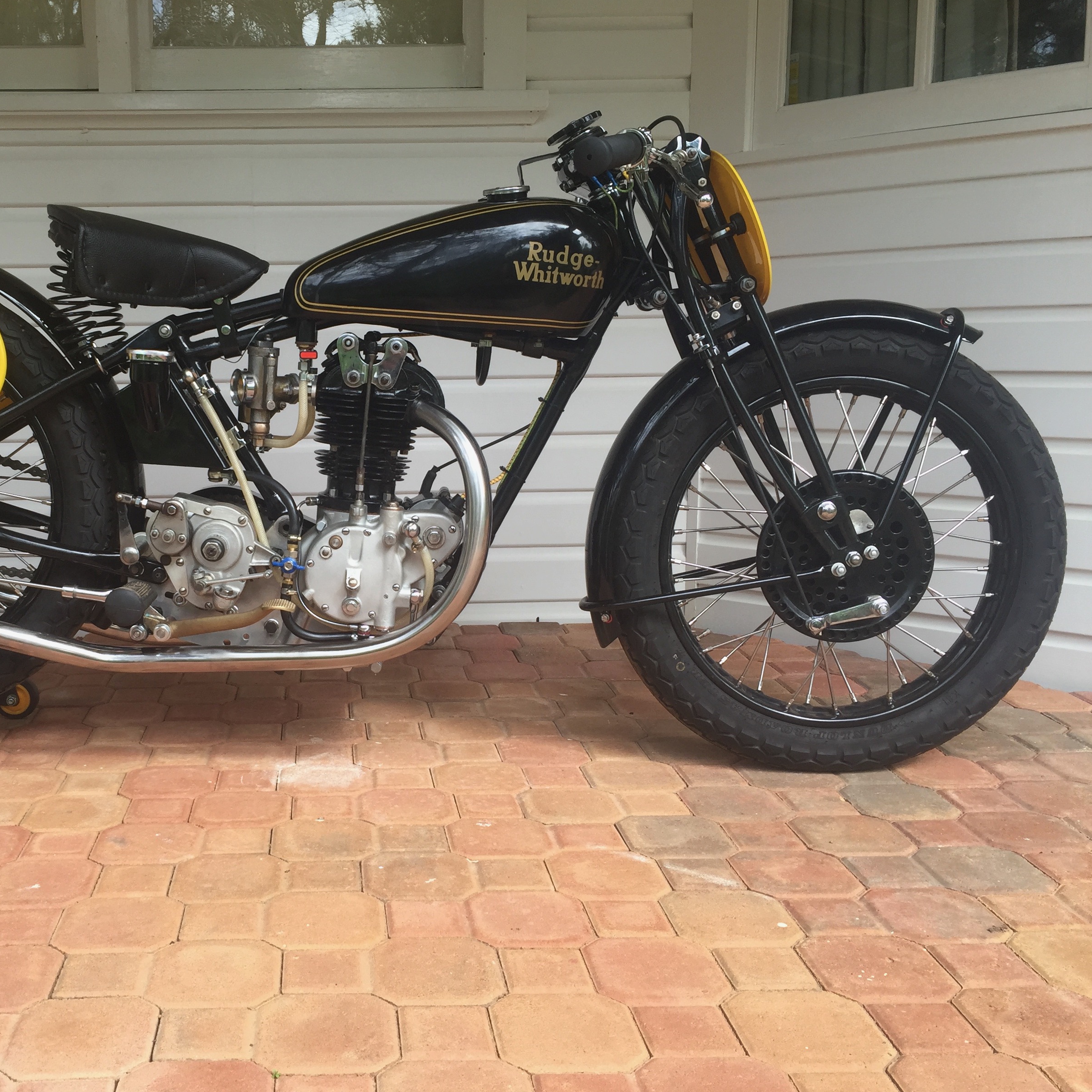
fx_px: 1249
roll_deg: -0.5
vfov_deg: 47.2
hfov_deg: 46.4
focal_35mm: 35
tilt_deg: -7.5
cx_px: 349
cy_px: 552
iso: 32
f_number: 2.2
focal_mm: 4.15
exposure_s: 1/223
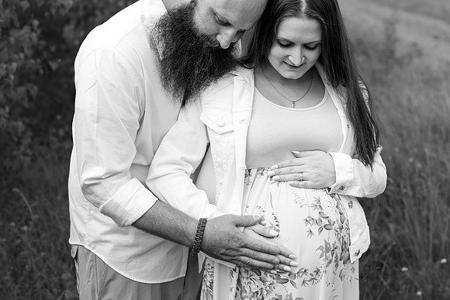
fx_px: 712
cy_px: 165
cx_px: 221
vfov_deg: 23.8
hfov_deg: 35.1
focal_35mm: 57
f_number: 3.2
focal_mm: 50
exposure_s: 1/500
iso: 100
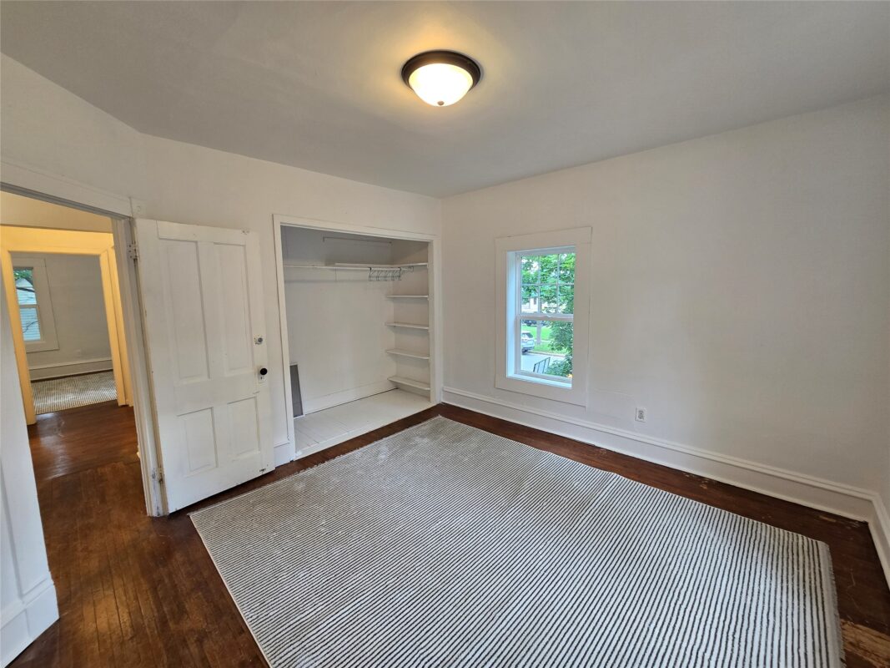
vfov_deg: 89.9
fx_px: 334
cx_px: 445
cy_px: 334
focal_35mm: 13
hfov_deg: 106.2
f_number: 2.2
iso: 100
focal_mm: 2.2
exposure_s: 1/60
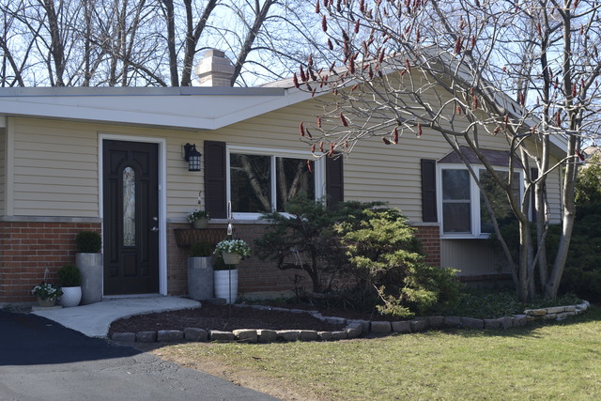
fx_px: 877
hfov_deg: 37.8
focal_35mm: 52
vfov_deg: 25.8
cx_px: 300
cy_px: 200
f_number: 5.6
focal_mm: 35
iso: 100
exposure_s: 1/125
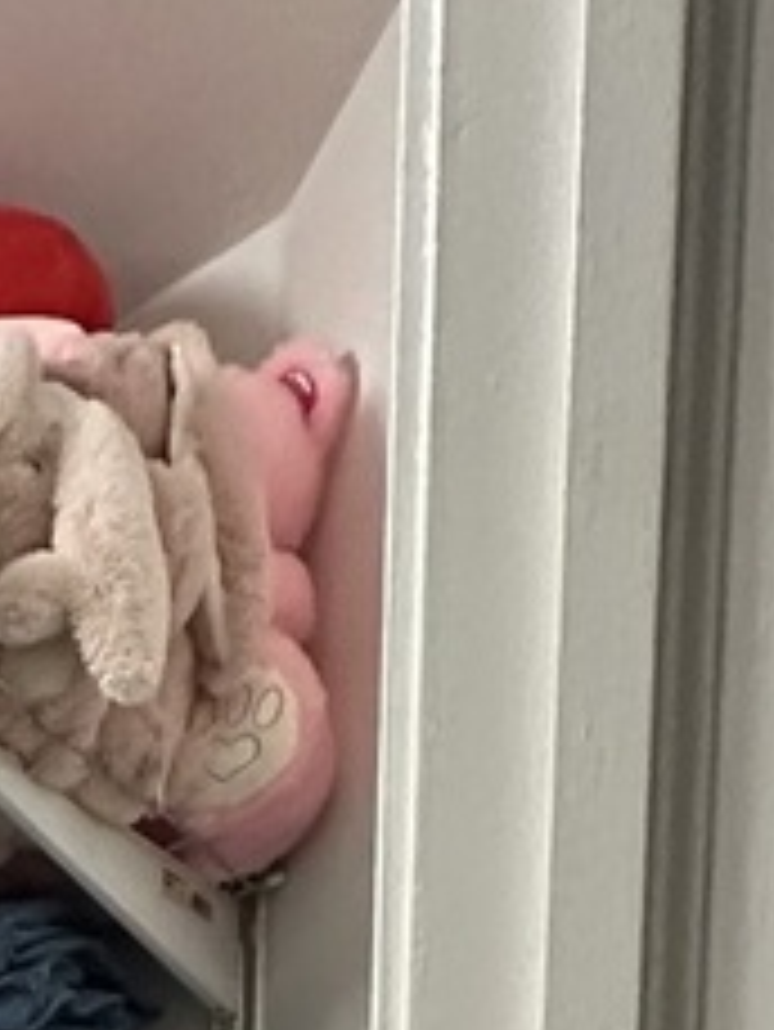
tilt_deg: -6.8
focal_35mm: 66
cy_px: 2132
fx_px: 1966
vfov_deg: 18.1
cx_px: -742
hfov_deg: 17.0
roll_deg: +0.7
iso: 640
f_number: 2.2
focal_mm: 2.22
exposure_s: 1/60
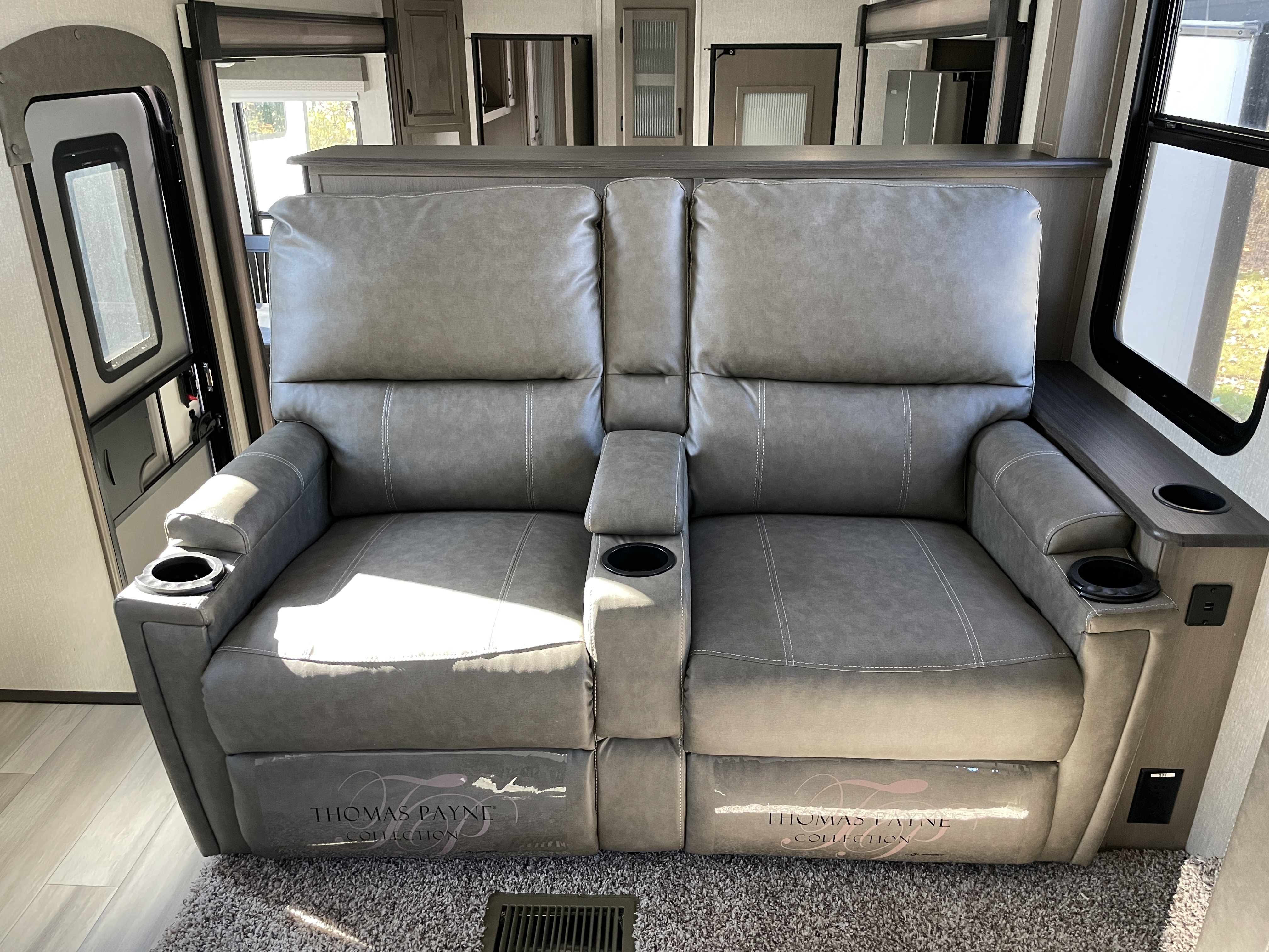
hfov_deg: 67.3
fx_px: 953
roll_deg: -1.2
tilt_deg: -19.1
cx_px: 634
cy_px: 476
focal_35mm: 26
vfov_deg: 53.1
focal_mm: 4.2
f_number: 1.6
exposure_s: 1/60
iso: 250
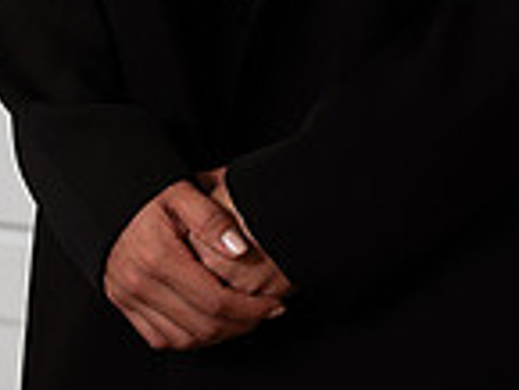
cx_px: 311
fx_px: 3811
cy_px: -394
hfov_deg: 7.8
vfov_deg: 5.7
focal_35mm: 254
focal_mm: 85
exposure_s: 1/160
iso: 50
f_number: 3.2
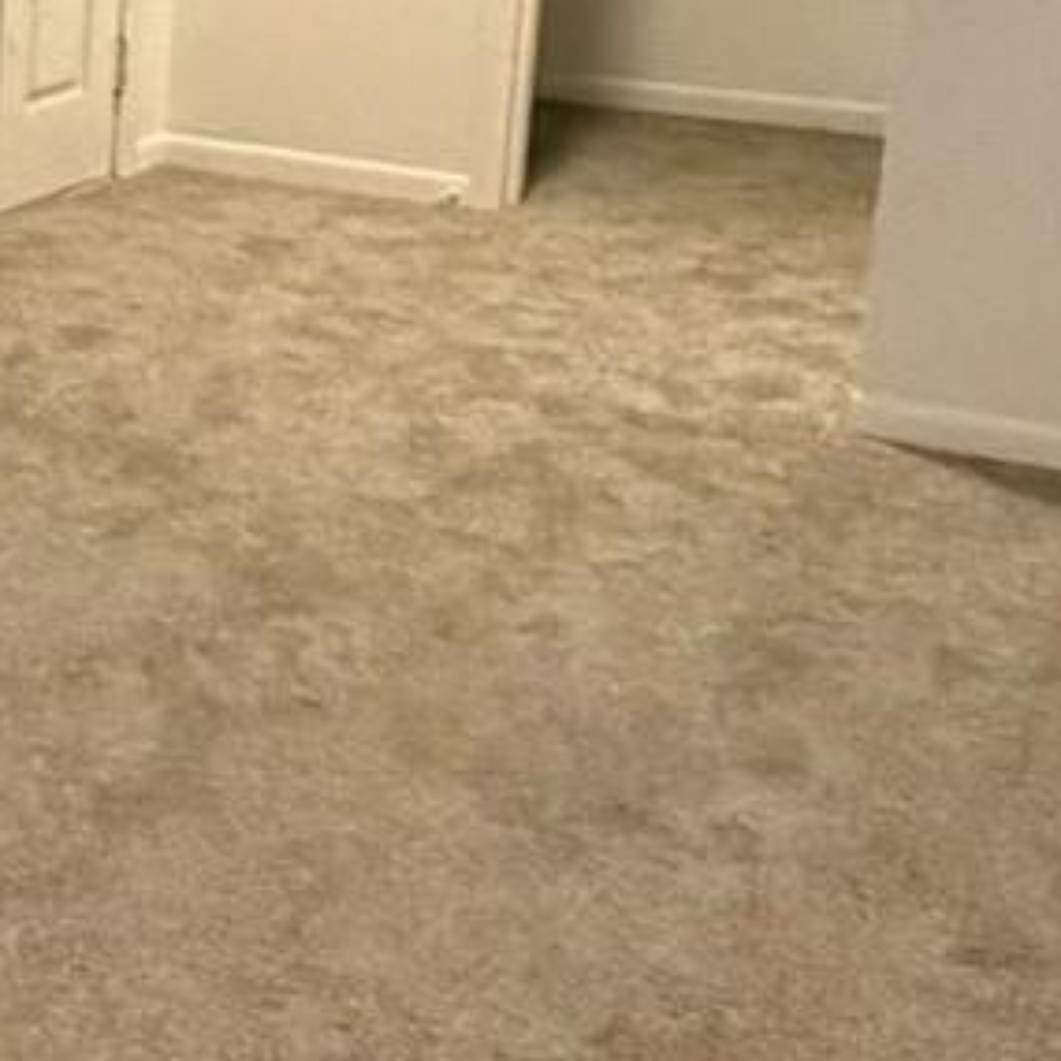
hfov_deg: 16.7
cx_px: -752
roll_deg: +1.1
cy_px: 175
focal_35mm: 89
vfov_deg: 19.3
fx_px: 3086
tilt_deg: -13.0
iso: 320
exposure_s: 1/60
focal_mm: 2.22
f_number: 2.2
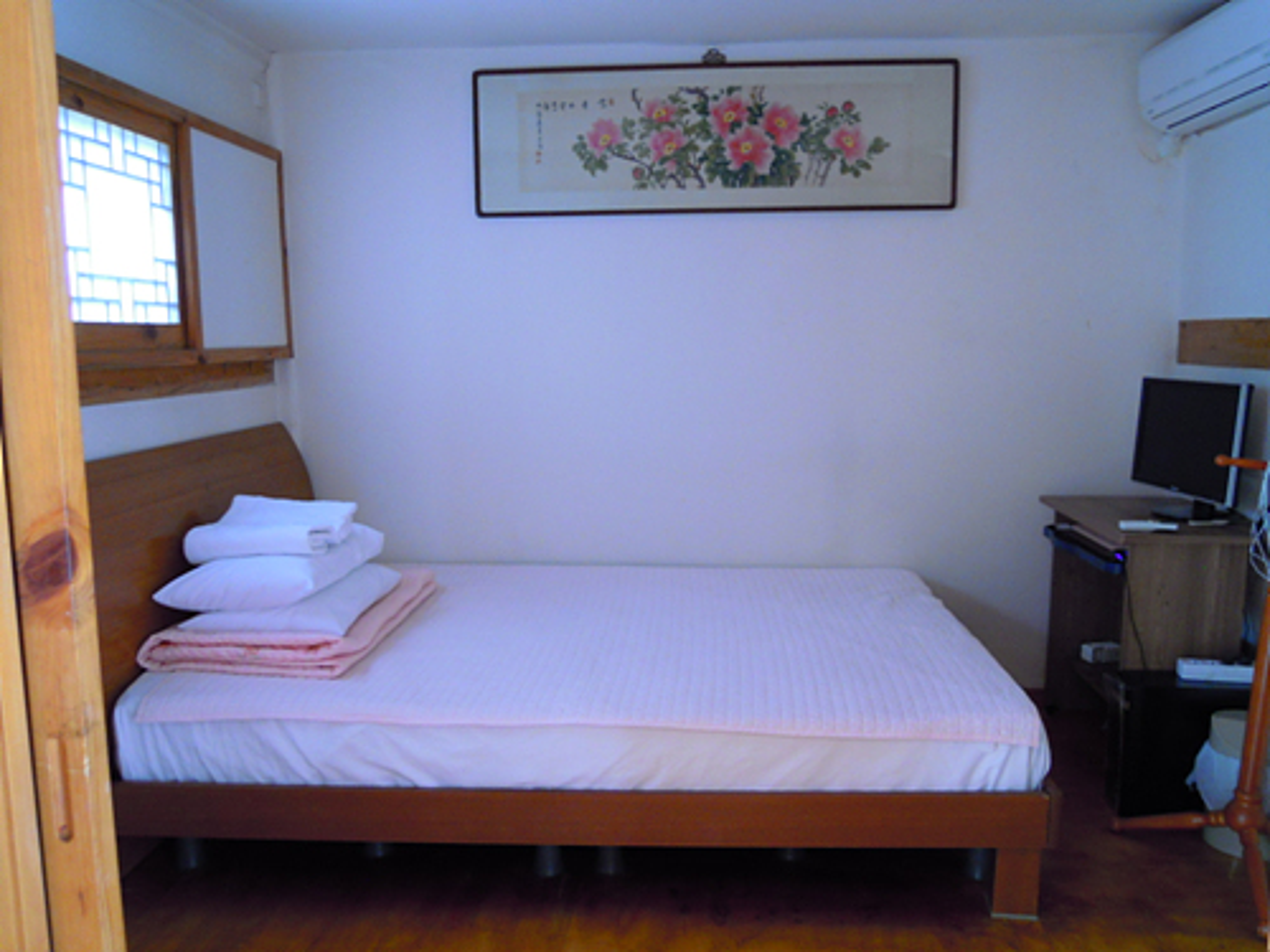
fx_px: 1027
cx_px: 635
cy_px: 476
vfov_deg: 49.7
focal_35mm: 28
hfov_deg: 63.4
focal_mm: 5
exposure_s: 1/30
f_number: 2.7
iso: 400
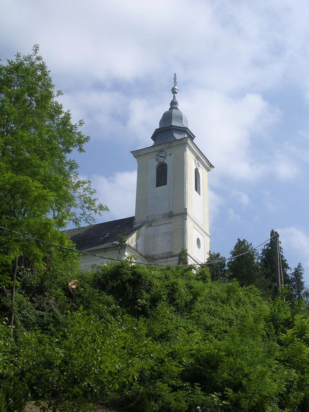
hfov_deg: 26.1
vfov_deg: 34.3
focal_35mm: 56
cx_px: 154
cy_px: 206
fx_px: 667
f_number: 6.6
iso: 100
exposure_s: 1/298
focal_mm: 8.5
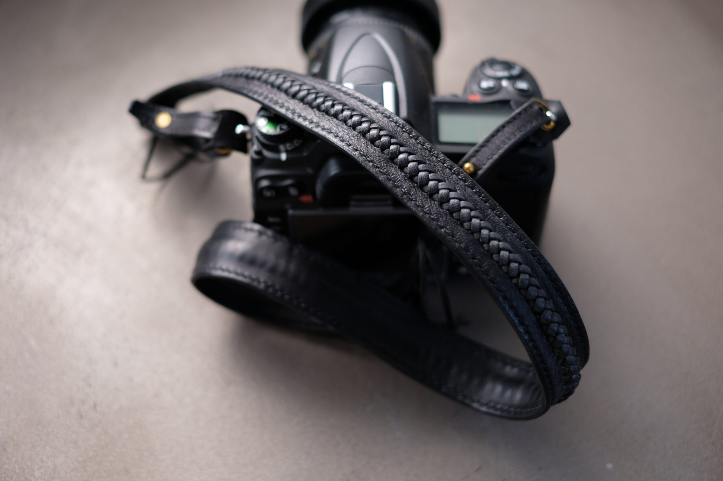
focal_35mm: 53
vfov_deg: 25.5
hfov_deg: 37.5
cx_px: 362
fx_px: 1063
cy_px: 240
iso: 200
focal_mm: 35
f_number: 2
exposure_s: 1/280
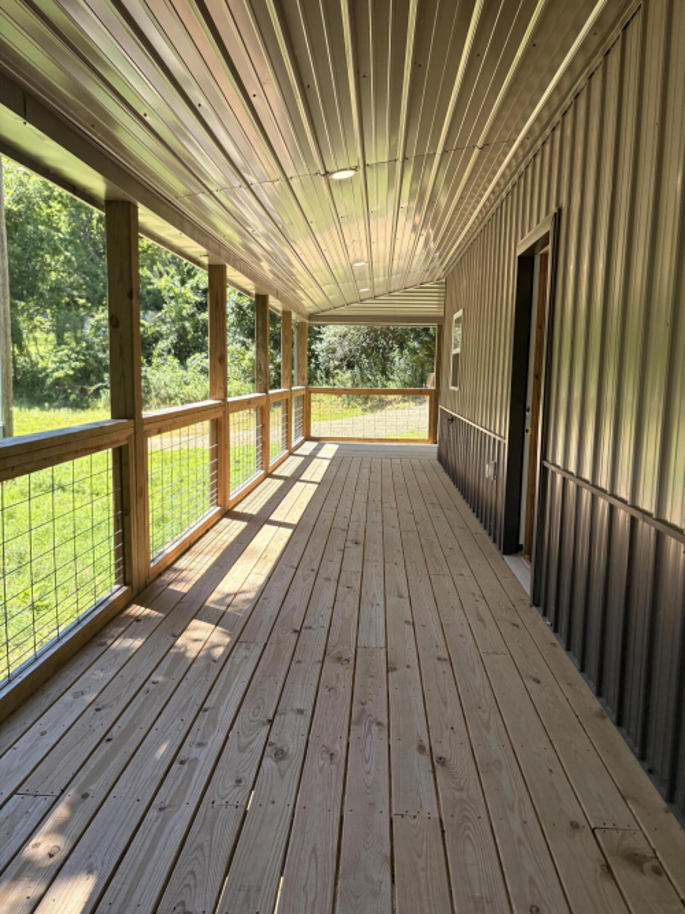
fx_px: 686
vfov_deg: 67.3
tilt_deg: -5.5
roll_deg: -1.7
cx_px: 342
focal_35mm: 26
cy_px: 457
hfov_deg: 53.0
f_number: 1.6
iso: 64
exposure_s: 1/708
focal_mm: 5.96
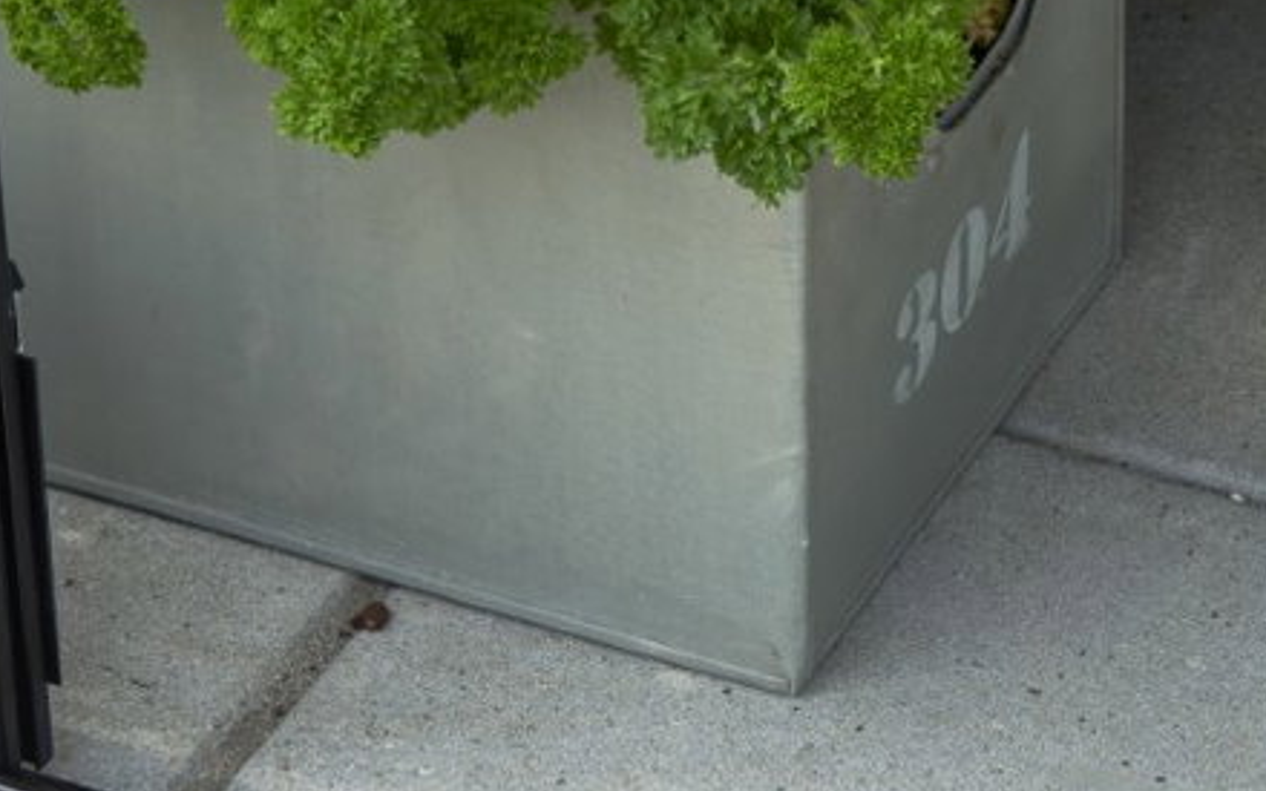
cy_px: 397
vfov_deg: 5.7
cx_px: 1044
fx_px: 7936
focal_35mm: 230
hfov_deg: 9.1
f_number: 9
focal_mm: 62
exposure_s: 1/125
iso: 100
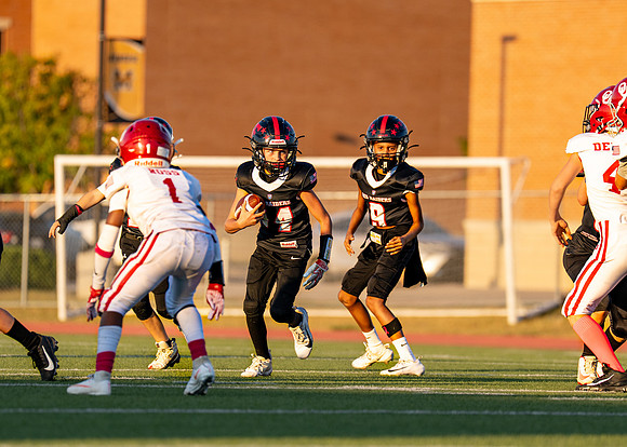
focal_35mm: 399
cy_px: 249
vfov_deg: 3.6
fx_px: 7099
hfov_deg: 5.1
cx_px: 362
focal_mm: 200
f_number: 2.8
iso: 100
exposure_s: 1/1000
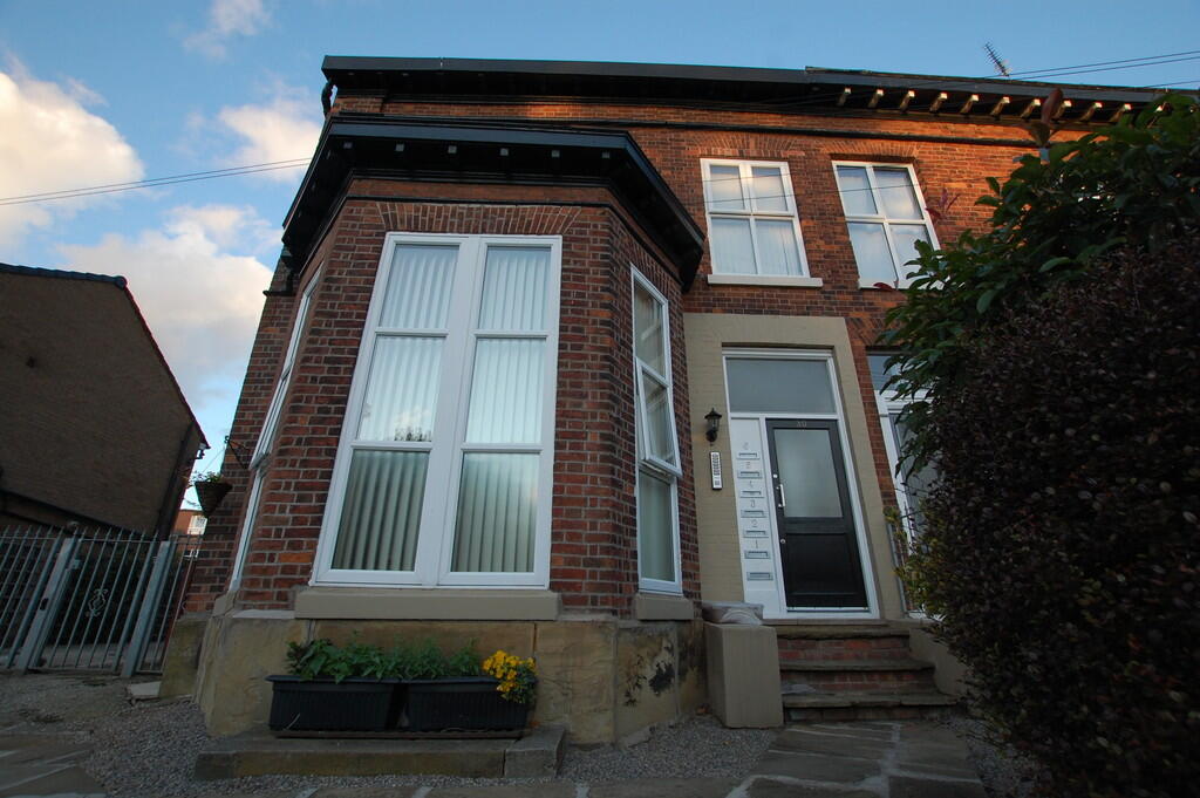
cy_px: 399
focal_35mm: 15
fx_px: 500
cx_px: 600
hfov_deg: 100.4
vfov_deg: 77.2
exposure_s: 1/160
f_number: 6.3
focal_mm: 10
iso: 400
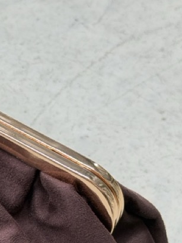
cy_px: 192
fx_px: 1053
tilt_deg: -46.7
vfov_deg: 13.1
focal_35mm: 150
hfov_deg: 9.6
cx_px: -90
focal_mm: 6.76
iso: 160
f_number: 1.78
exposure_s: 1/84
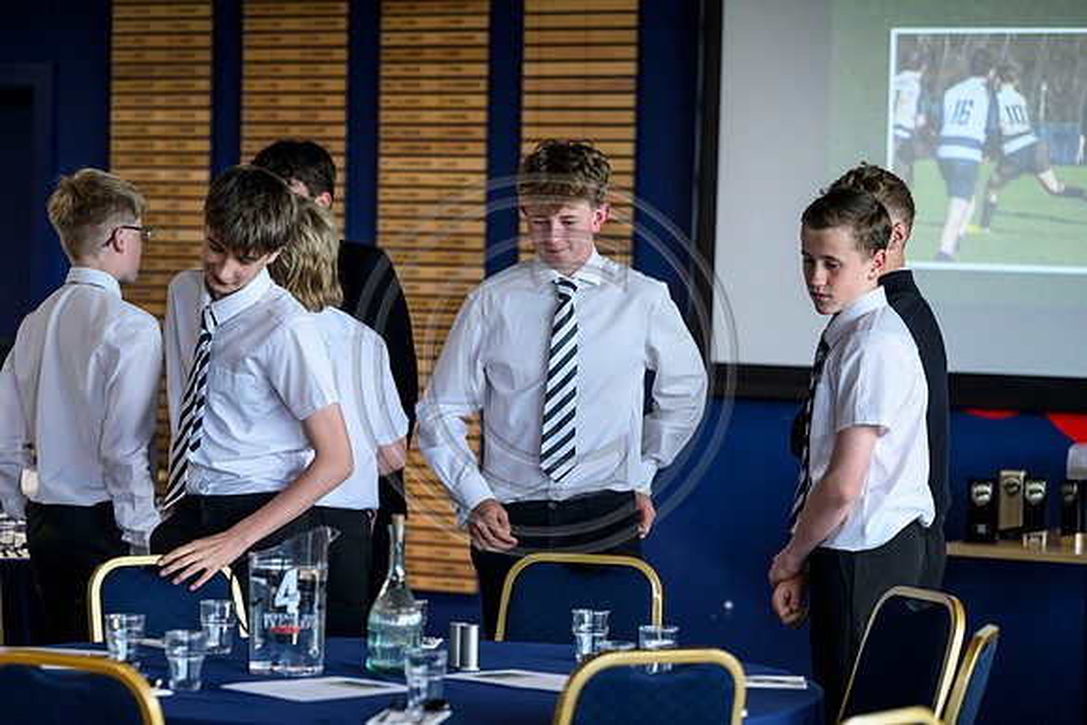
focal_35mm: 125
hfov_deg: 16.4
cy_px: 362
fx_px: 3775
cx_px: 544
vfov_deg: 11.0
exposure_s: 1/320
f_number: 3.2
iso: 1600
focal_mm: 125
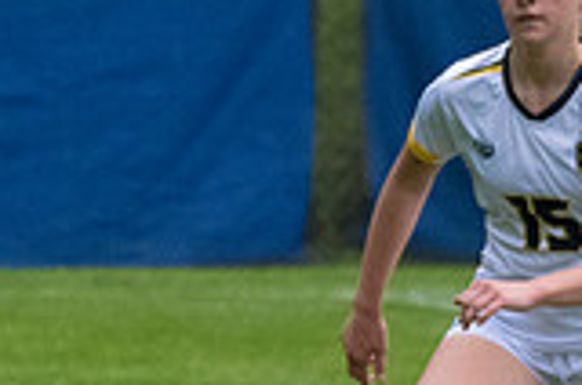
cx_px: -447
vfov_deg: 1.2
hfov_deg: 1.8
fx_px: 18474
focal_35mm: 1145
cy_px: 240
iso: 4000
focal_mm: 210
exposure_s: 1/1600
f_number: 5.6
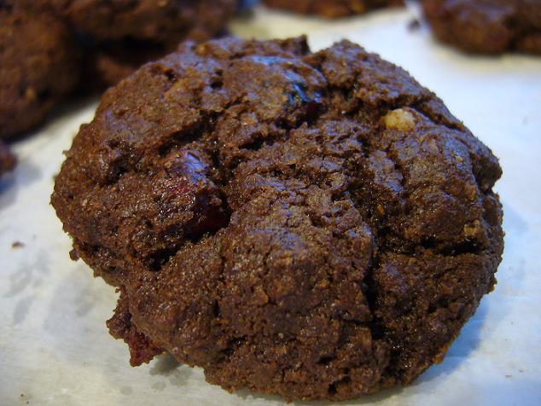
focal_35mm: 35
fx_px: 547
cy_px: 203
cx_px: 270
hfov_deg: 52.6
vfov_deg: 40.7
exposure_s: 1/15
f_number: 2.8
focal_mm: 5.8
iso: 160
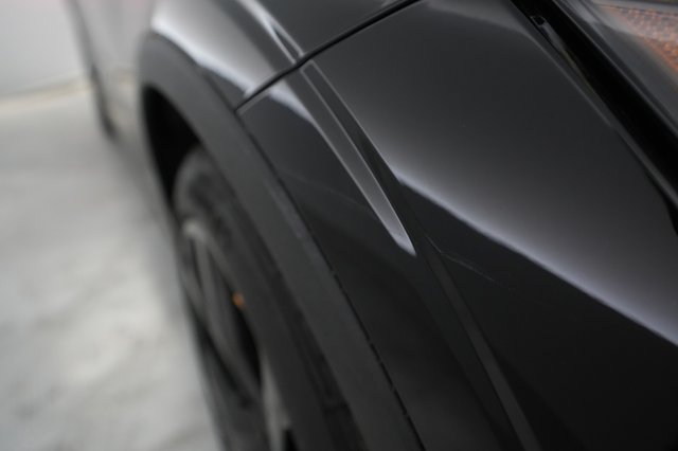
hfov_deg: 65.5
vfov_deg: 46.4
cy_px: 226
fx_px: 527
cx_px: 339
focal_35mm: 28
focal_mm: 28
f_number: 5
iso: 3200
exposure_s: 1/125
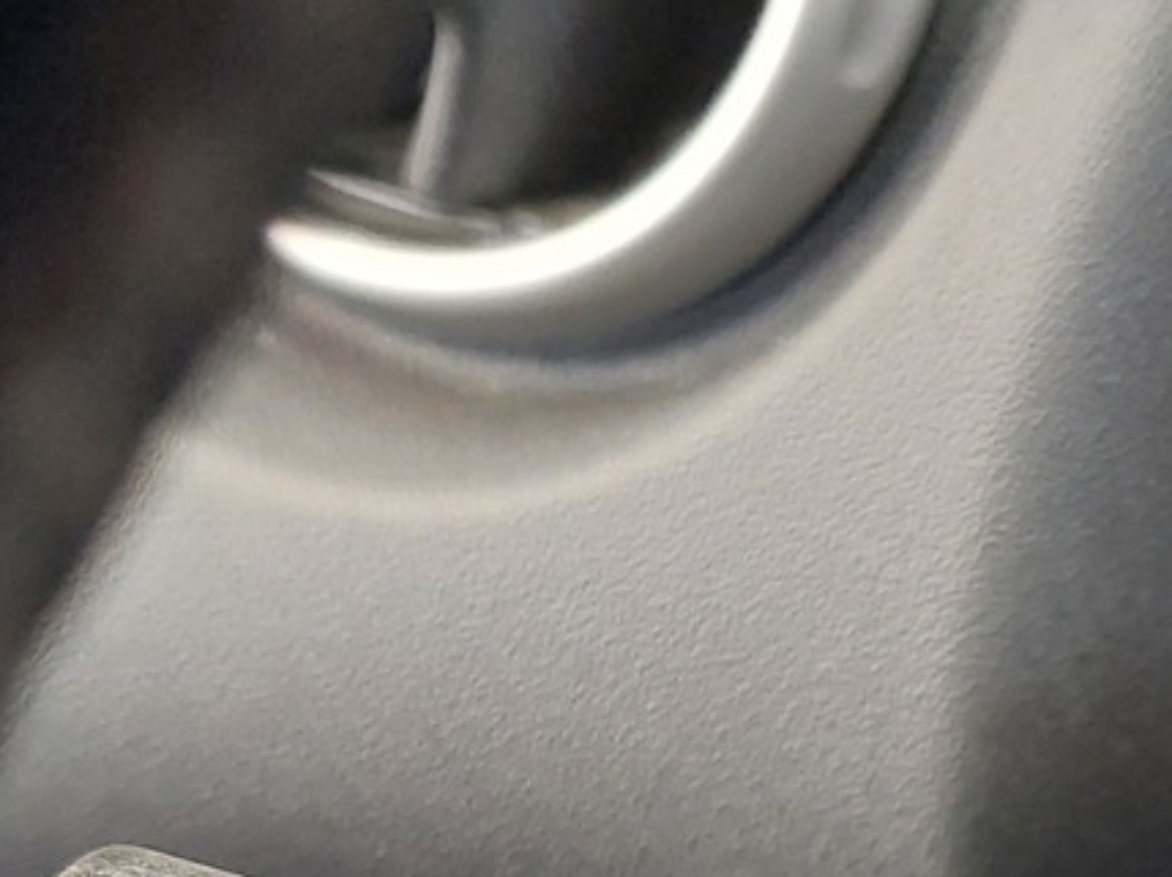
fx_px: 2842
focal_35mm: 84
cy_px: 1060
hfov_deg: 22.7
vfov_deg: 16.8
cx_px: 1063
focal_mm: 5.23
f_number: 1.8
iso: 500
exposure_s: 1/25
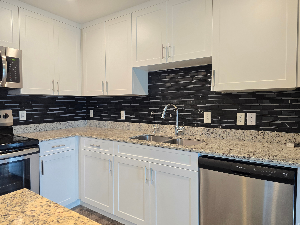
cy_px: 112
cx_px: 150
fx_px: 199
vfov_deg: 58.9
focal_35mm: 23
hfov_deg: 73.9
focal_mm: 6.3
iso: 320
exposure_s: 1/120
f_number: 1.7
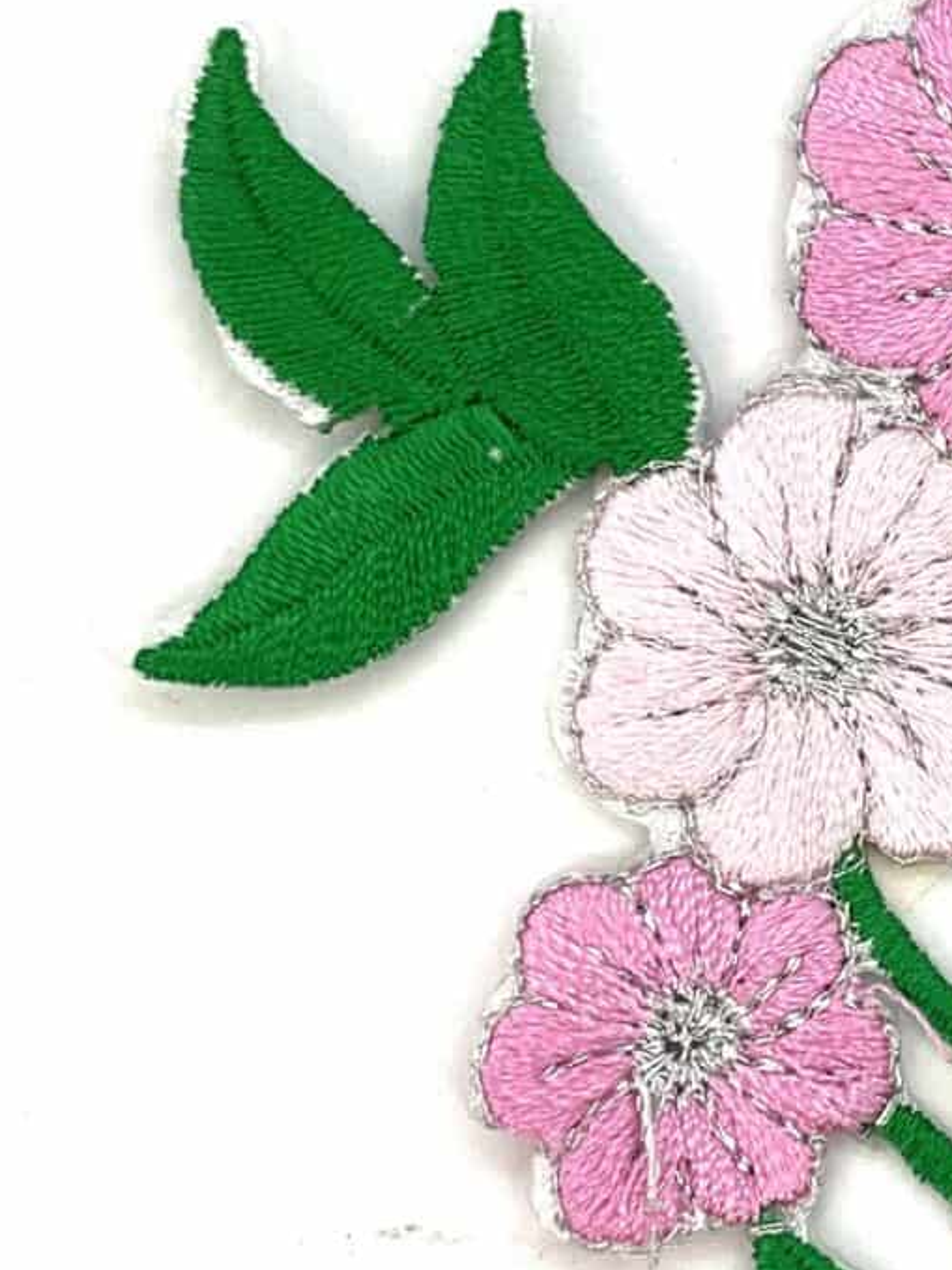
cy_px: 647
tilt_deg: -80.7
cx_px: 1066
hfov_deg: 14.7
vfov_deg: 20.0
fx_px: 3595
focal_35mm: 98
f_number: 1.6
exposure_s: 1/121
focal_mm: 4.2
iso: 64
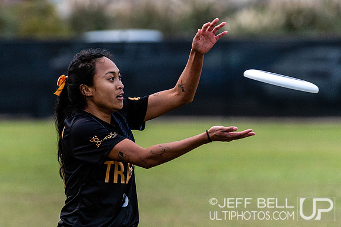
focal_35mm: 442
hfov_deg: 4.7
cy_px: 132
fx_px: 4183
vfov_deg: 3.1
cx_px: 116
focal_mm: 220
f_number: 4
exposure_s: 1/1000
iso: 1250
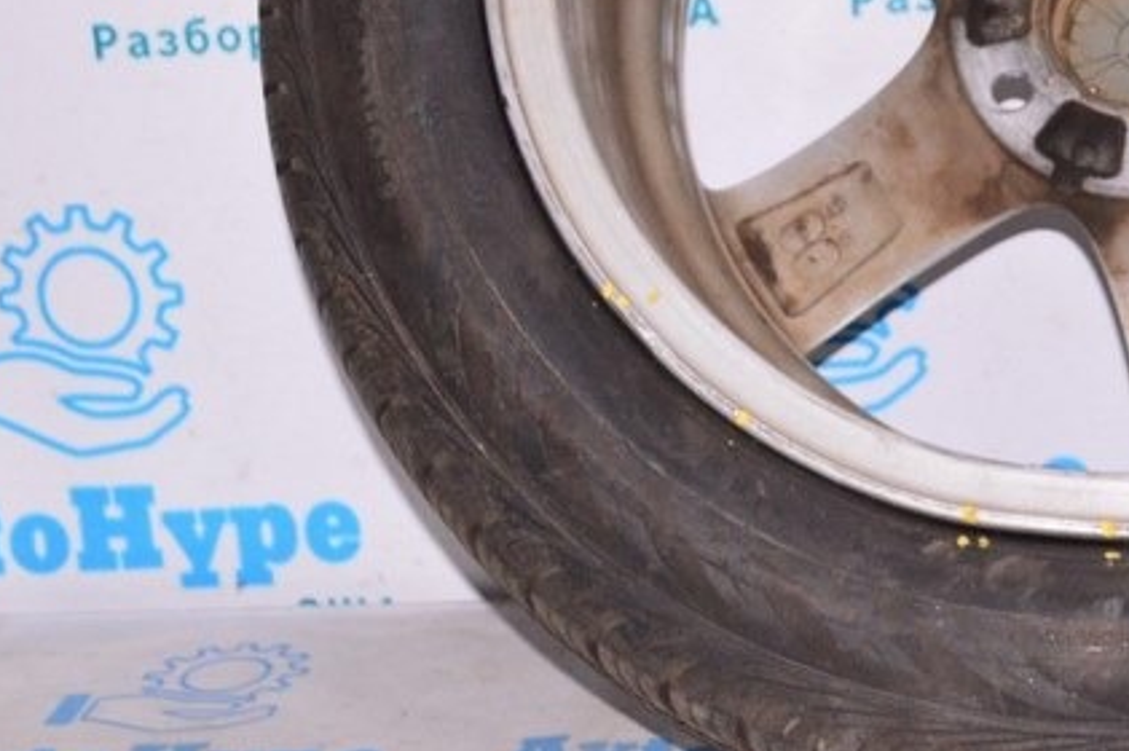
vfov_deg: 11.9
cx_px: 1086
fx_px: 3548
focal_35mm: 113
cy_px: -23
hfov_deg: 17.7
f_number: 8
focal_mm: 31
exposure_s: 1/200
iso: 1600
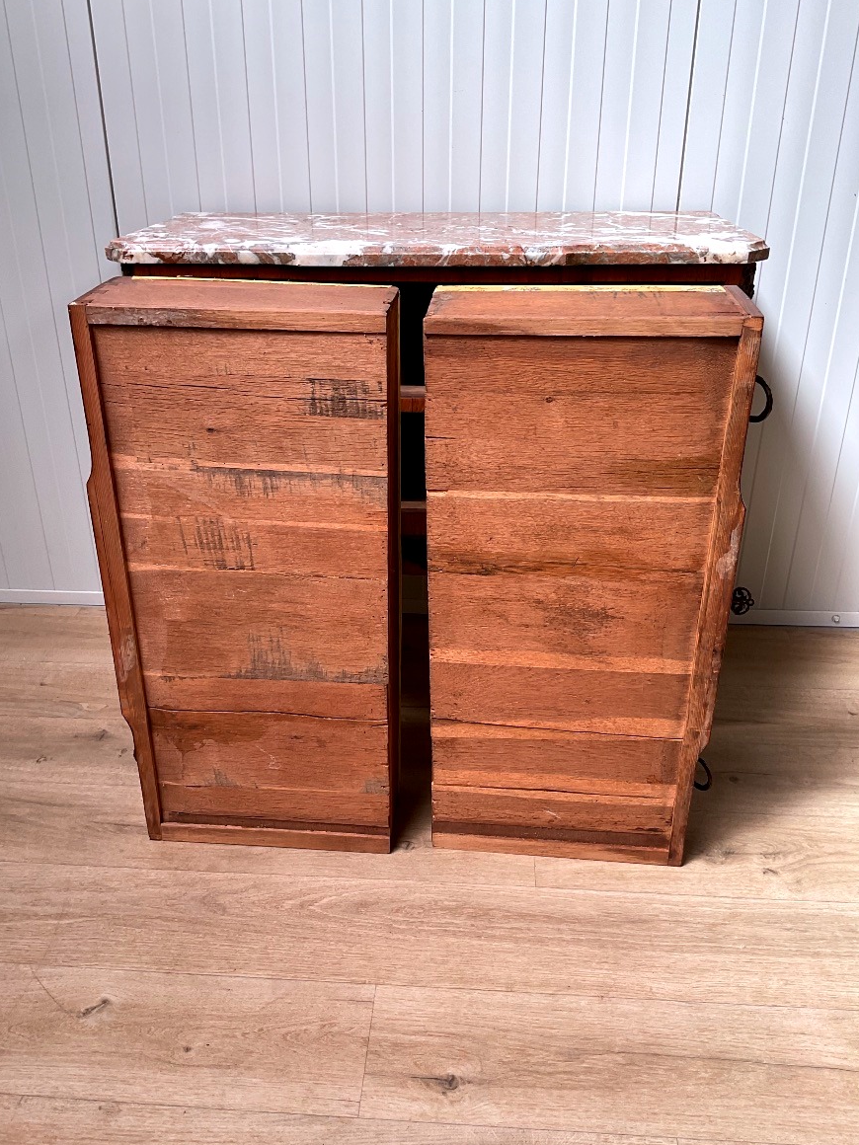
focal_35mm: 30
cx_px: 423
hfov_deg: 46.8
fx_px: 993
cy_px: 579
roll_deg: +0.4
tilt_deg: -26.1
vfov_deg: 60.0
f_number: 1.8
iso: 20
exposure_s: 1/120
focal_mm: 3
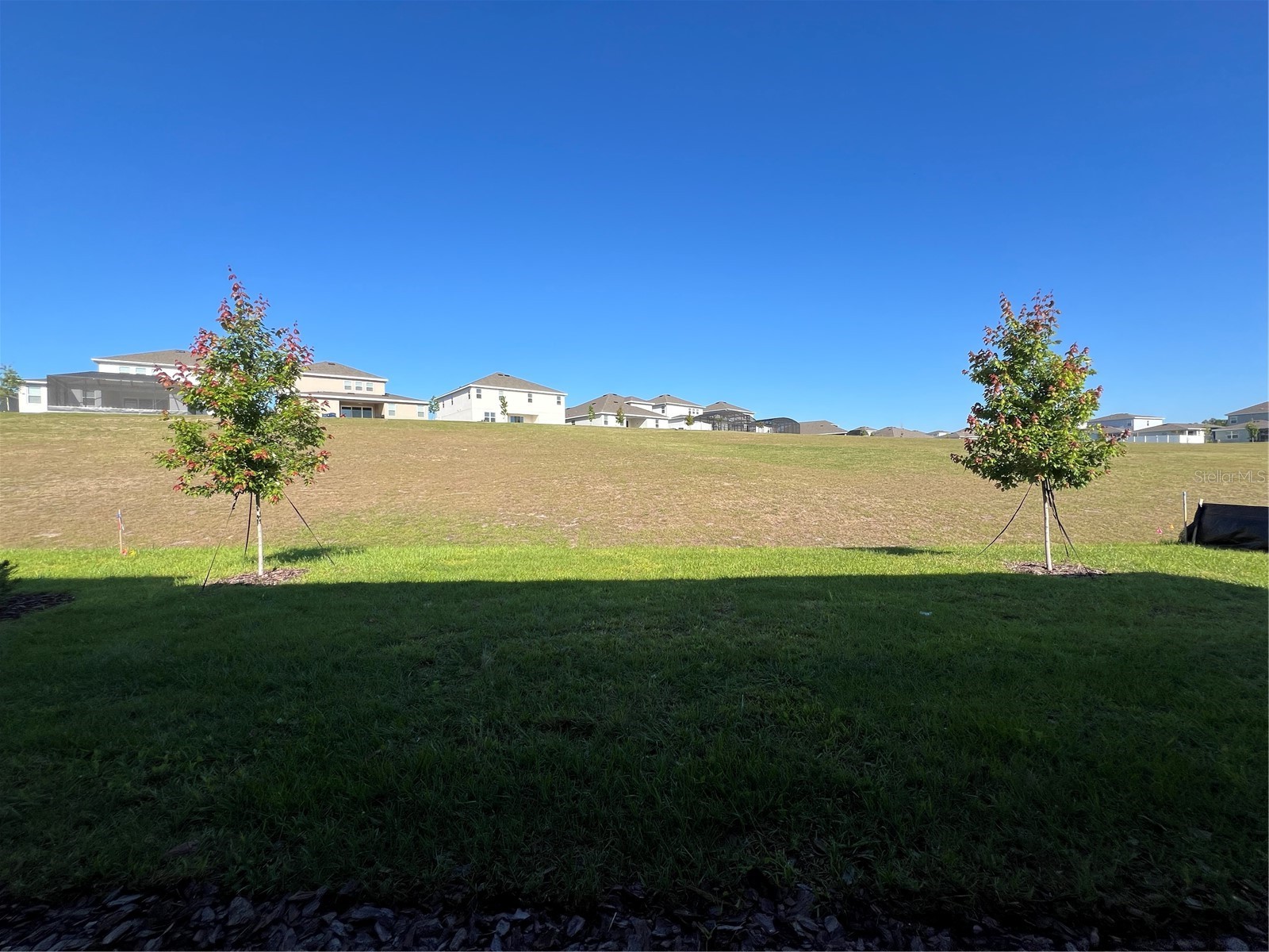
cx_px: 634
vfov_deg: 89.9
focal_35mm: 13
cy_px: 476
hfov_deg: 106.2
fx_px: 477
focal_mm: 1.57
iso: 32
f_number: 1.8
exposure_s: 1/1393
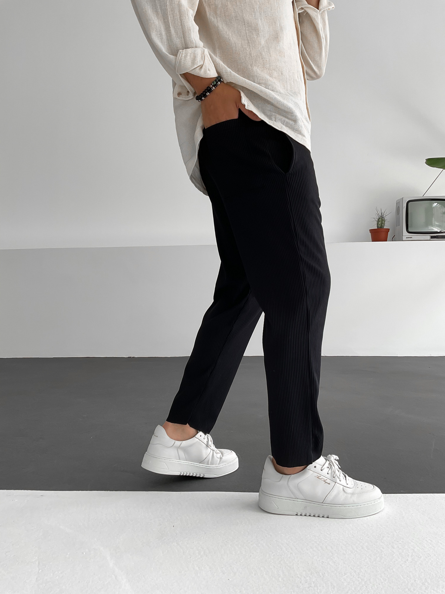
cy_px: 297
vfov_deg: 61.7
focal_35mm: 29
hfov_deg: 48.2
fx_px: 497
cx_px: 222
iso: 16
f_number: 1.8
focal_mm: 3
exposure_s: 1/120
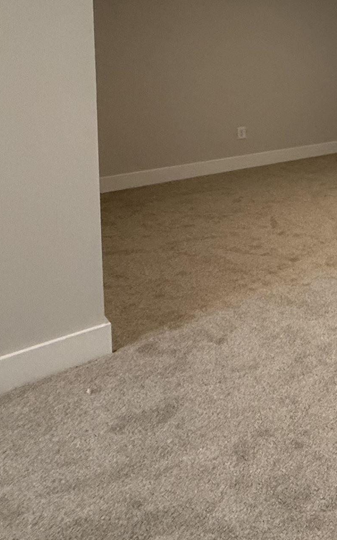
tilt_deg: -2.7
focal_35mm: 36
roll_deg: -1.6
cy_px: 74
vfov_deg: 49.3
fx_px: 529
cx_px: 514
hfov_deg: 25.7
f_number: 2.2
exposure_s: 1/60
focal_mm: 2.22
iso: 250
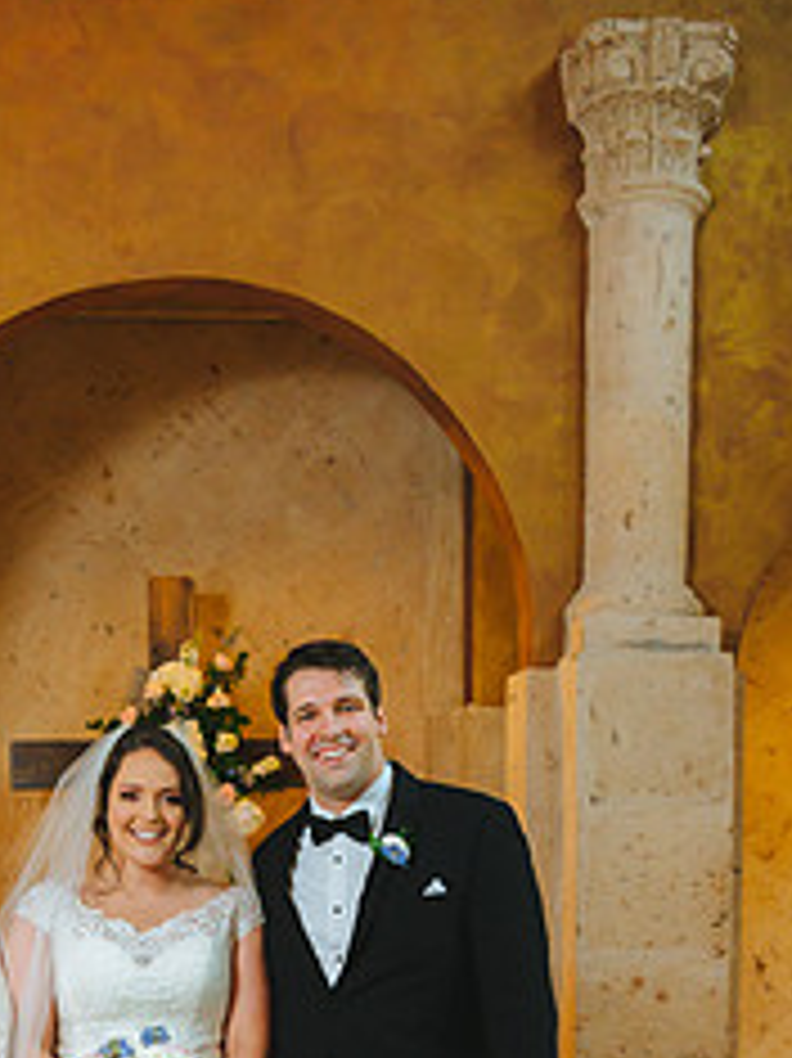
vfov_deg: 32.2
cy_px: 945
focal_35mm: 57
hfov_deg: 25.3
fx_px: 1740
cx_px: 182
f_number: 4
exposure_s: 1/200
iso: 4000
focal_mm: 31
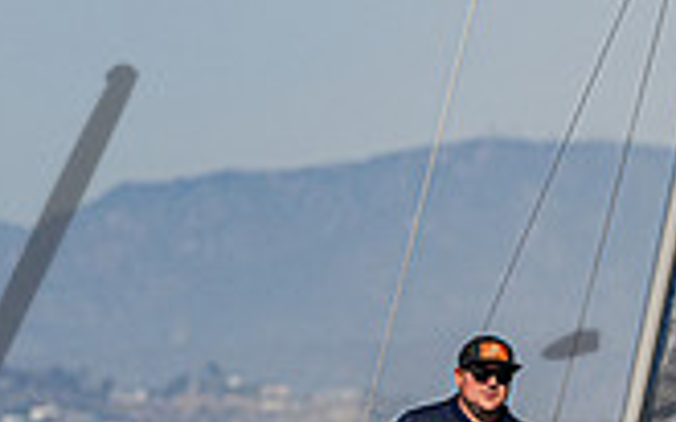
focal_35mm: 980
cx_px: 509
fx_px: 18049
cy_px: 650
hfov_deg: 2.1
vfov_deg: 1.3
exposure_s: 1/3200
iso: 320
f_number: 5.6
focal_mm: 210
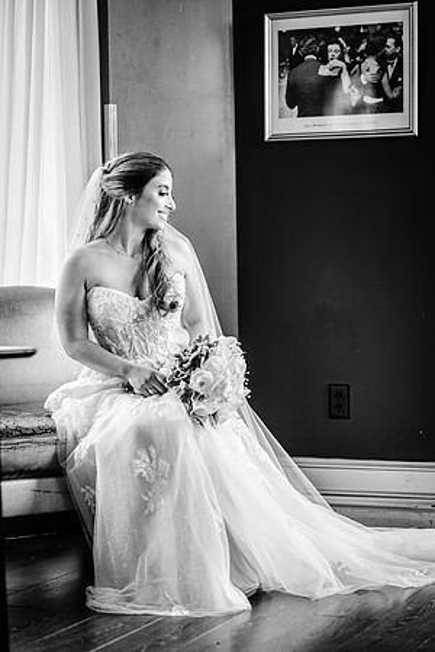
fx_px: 1541
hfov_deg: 16.1
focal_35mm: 85
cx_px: 218
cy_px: 326
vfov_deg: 23.9
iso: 250
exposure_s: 1/125
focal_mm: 85
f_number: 2
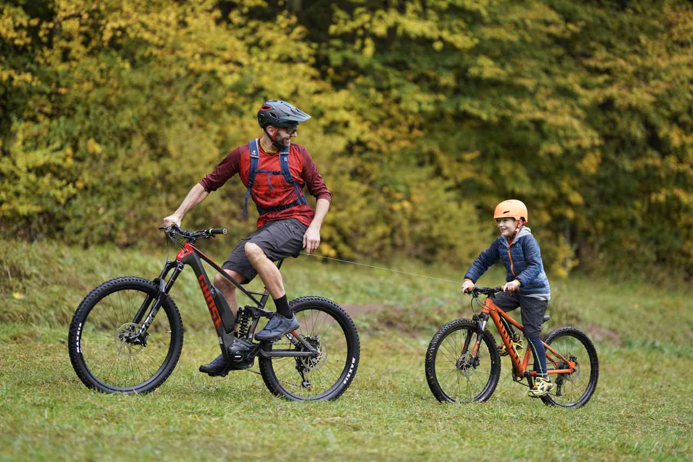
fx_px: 2021
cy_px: 231
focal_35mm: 105
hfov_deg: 19.5
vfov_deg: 13.0
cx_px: 346
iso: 100
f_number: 1.6
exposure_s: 1/320
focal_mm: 105
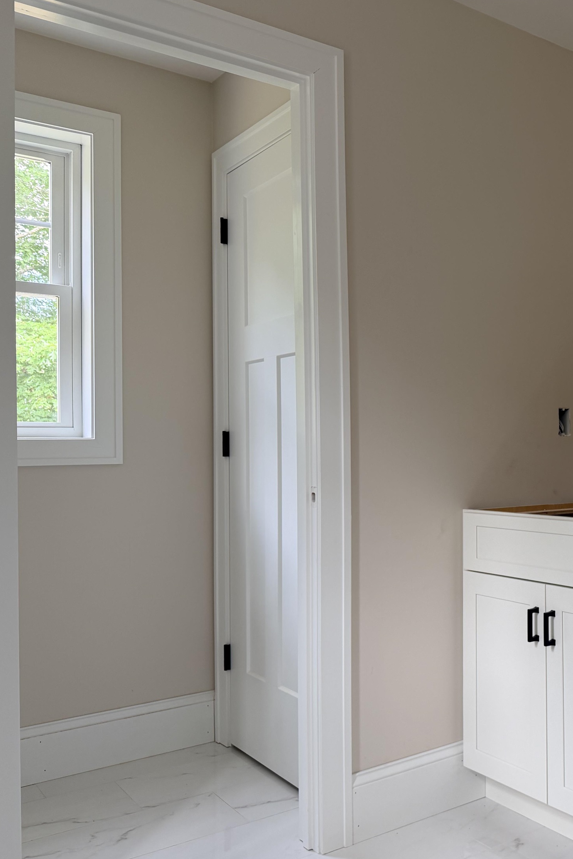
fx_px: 835
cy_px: 438
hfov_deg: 34.7
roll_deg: +1.2
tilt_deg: +0.5
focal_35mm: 35
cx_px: 563
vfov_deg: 54.4
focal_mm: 6.76
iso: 100
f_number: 1.78
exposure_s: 1/121
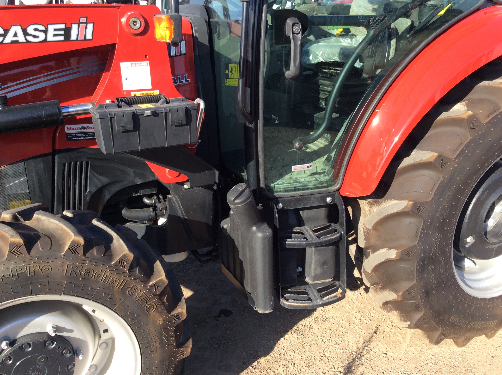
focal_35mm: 32
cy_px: 188
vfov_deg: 44.1
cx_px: 251
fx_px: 463
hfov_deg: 56.9
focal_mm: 3.3
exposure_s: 1/427
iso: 32
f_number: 2.4
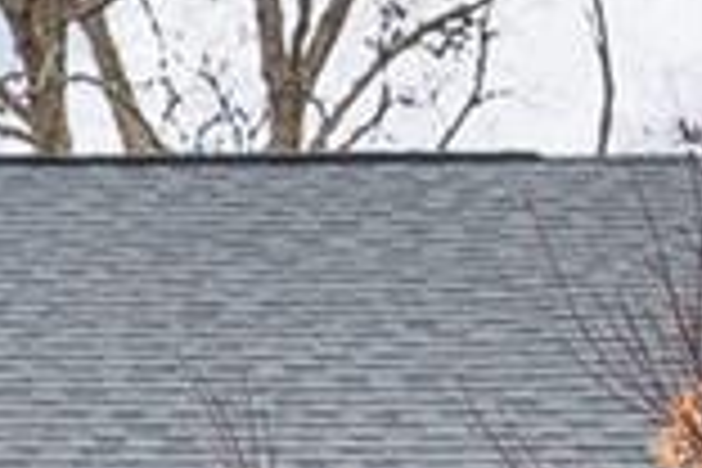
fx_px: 3705
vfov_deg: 7.1
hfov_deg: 9.9
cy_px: 637
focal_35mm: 190
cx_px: -796
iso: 320
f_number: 7.1
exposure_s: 1/500
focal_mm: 29
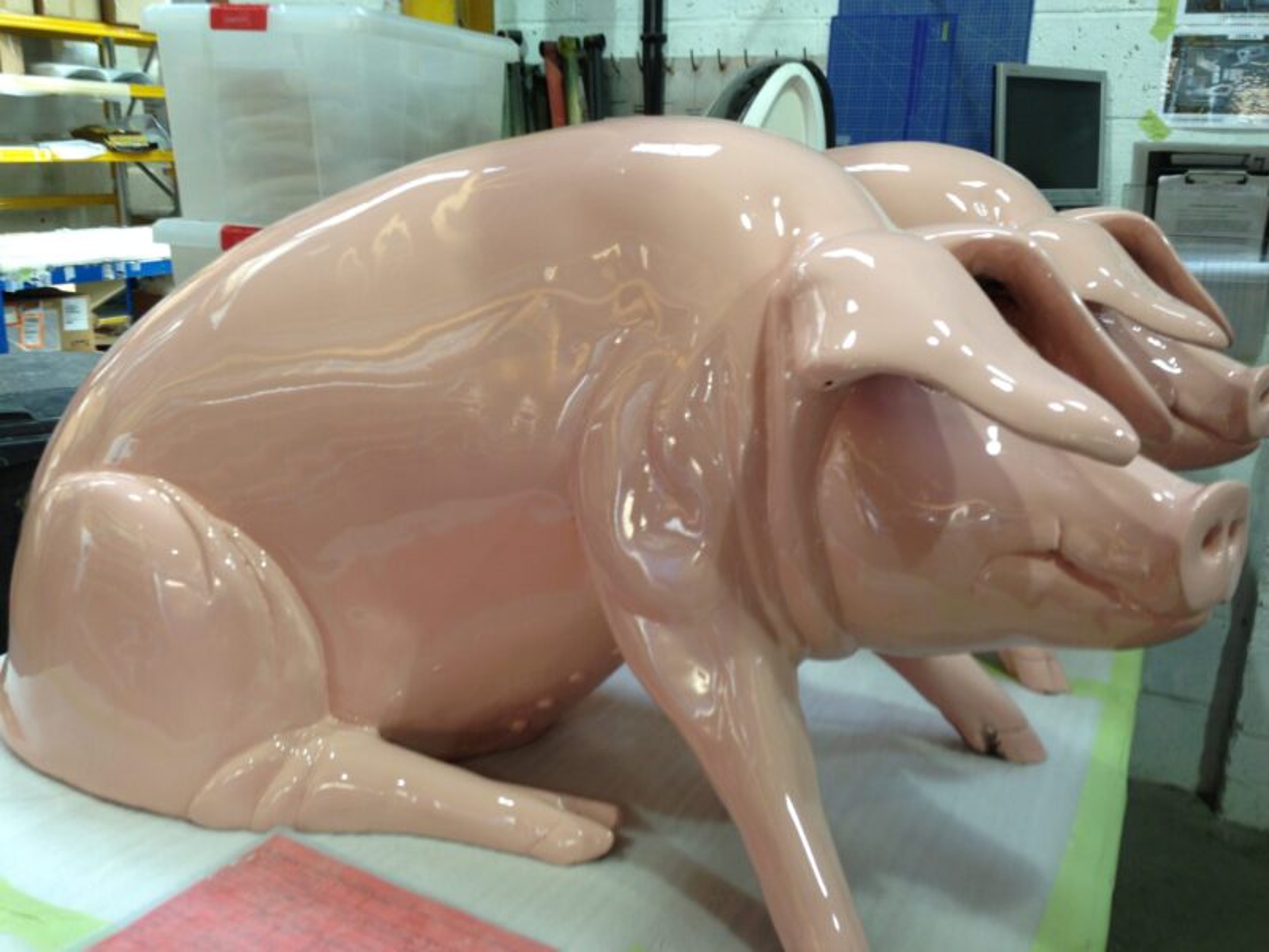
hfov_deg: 55.4
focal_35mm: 33
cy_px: 476
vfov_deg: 42.9
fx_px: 1210
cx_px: 634
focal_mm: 4.13
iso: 50
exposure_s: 1/20
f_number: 2.4
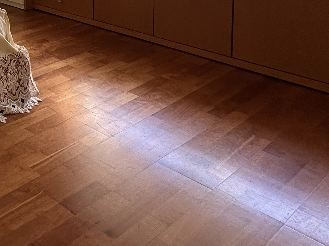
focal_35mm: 46
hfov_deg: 32.6
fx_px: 437
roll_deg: +2.0
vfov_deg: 26.7
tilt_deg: -4.7
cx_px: -82
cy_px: -73
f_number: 2.2
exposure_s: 1/99
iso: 100
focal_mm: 2.22
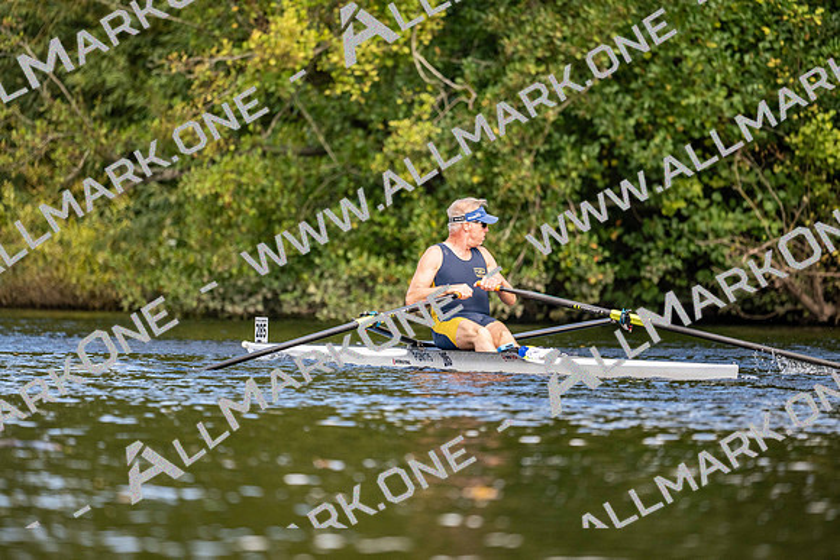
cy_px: 280
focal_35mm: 400
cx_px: 420
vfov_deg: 3.4
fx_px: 9340
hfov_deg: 5.1
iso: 800
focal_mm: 400
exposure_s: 1/2000
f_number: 4.5
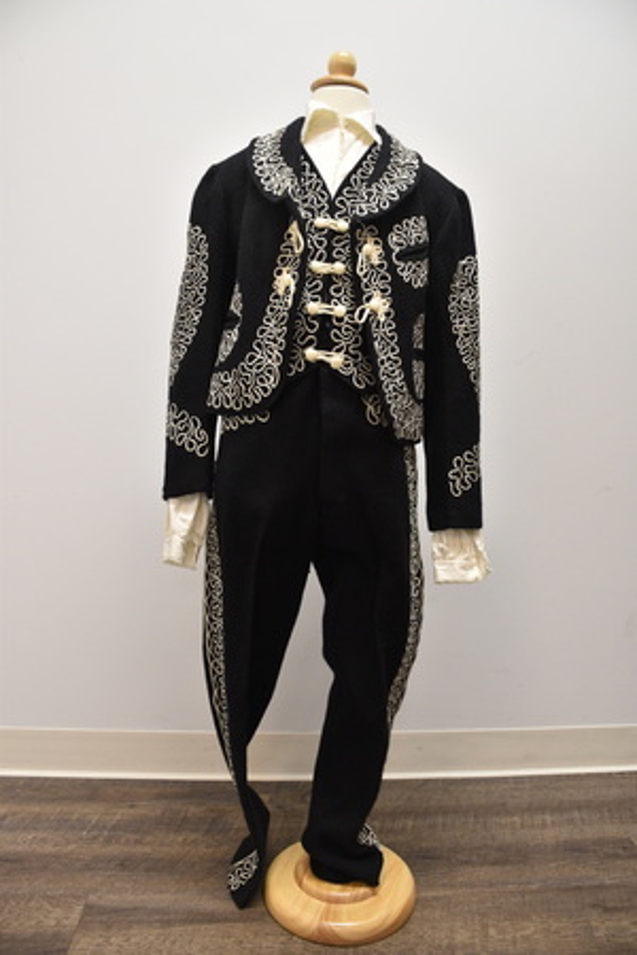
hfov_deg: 47.9
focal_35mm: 27
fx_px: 717
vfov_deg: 67.4
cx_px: 318
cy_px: 478
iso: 1000
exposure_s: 1/80
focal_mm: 18
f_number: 4.5
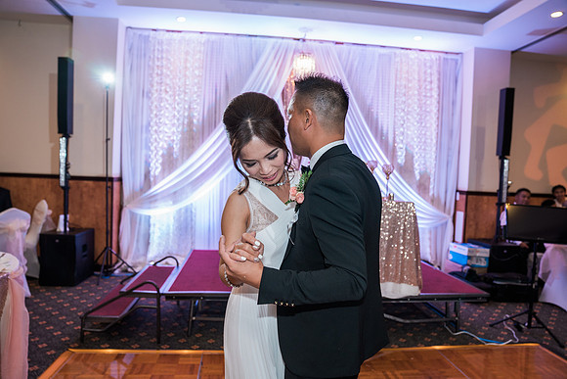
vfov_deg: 53.2
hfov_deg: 73.7
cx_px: 284
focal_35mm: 24
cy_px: 190
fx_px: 378
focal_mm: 24
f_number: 2.8
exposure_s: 1/160
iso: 800
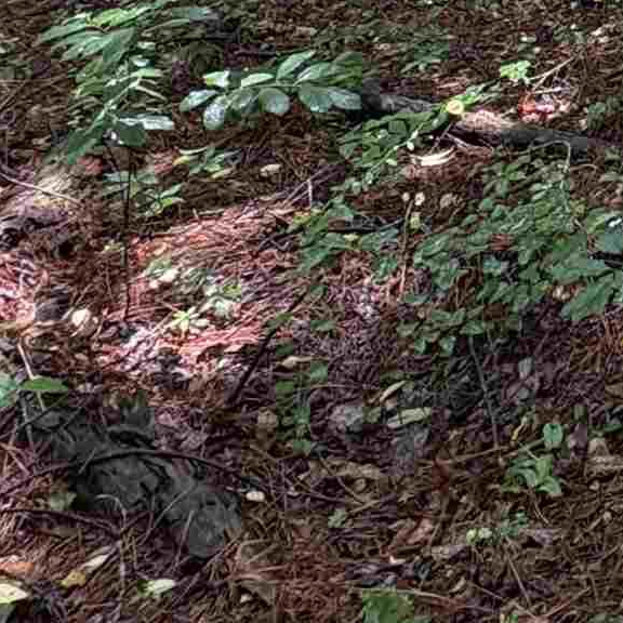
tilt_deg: -2.1
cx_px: 1210
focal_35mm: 66
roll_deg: +0.8
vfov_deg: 20.0
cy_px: -459
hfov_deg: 18.4
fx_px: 1344
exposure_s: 1/99
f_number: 2.2
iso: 64
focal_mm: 2.22
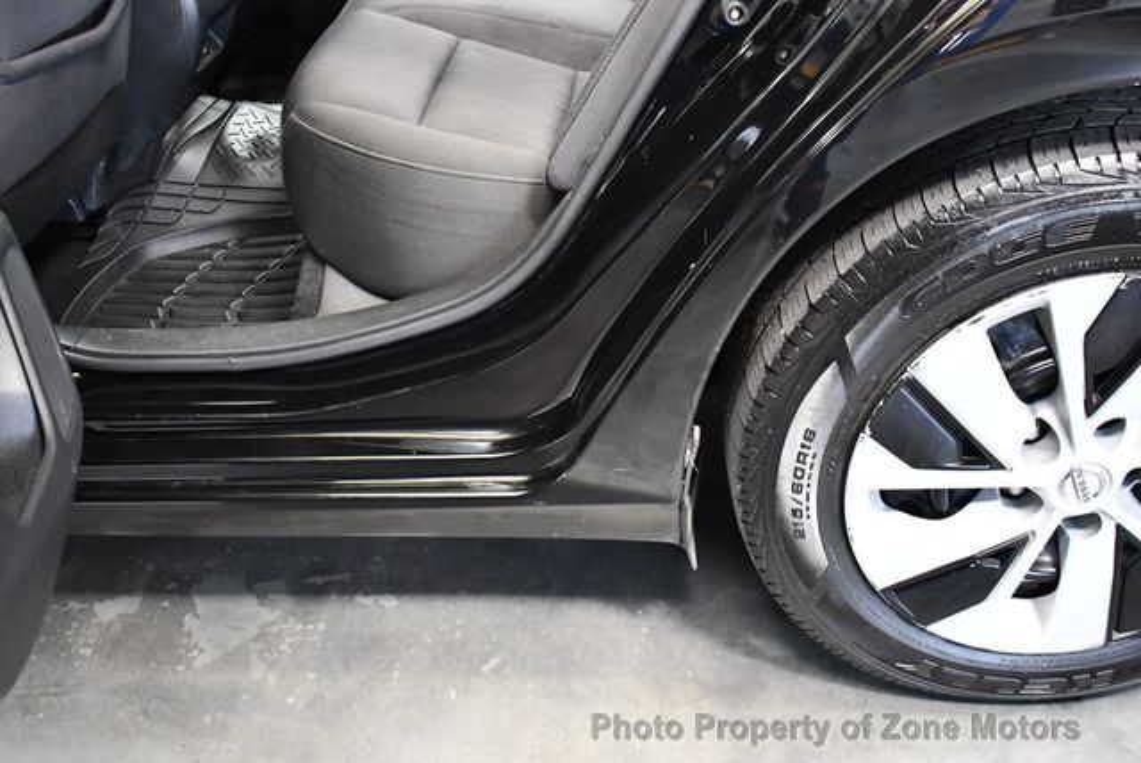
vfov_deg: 36.9
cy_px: 382
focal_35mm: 36
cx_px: 570
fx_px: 1142
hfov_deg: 53.1
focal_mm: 18
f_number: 3.5
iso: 5000
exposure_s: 1/60
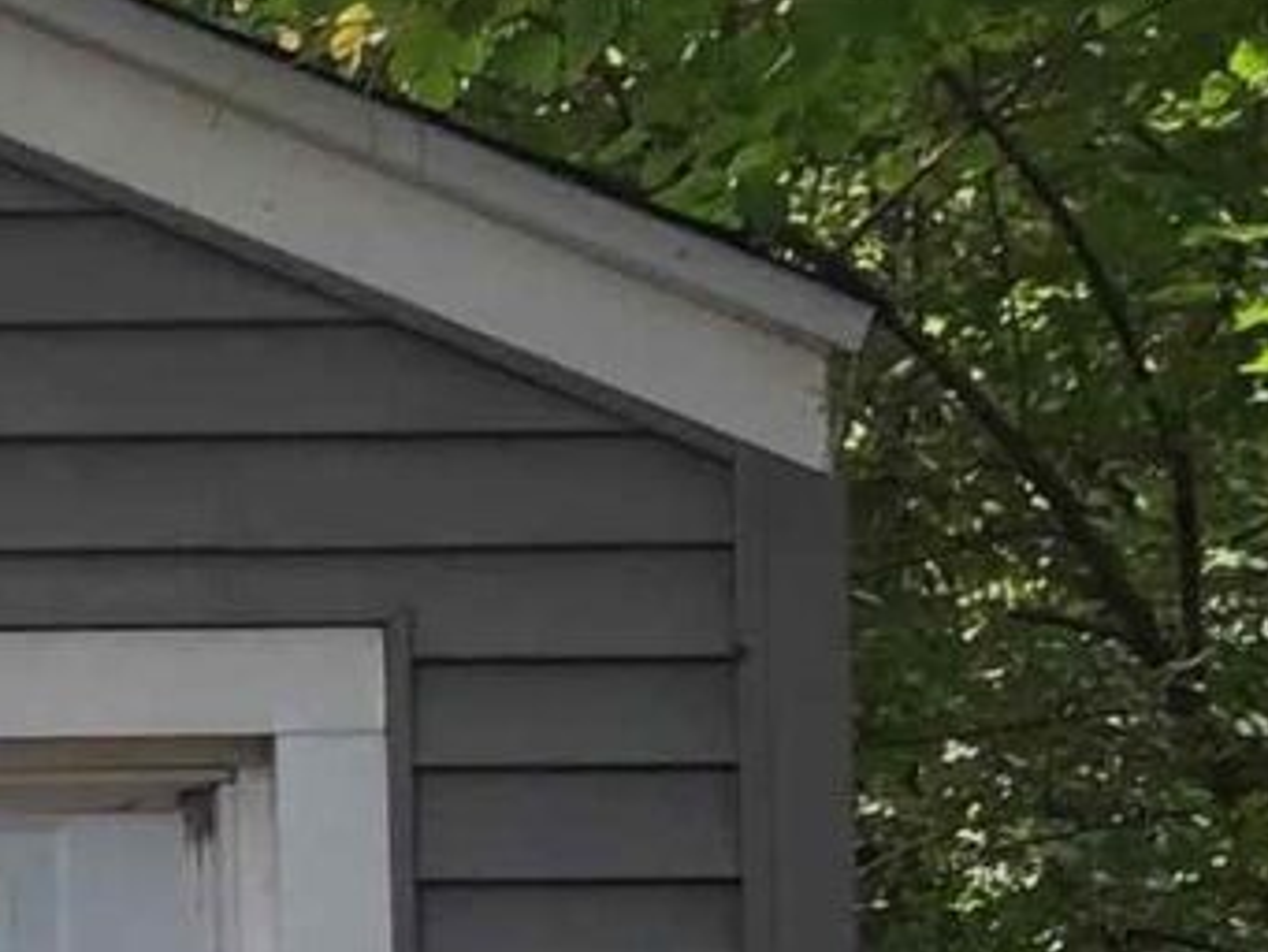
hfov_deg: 9.0
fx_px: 7695
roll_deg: +0.4
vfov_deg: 7.0
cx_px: -1015
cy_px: 1223
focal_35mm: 210
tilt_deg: -0.9
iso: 25
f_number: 1.8
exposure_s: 1/120
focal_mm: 3.99
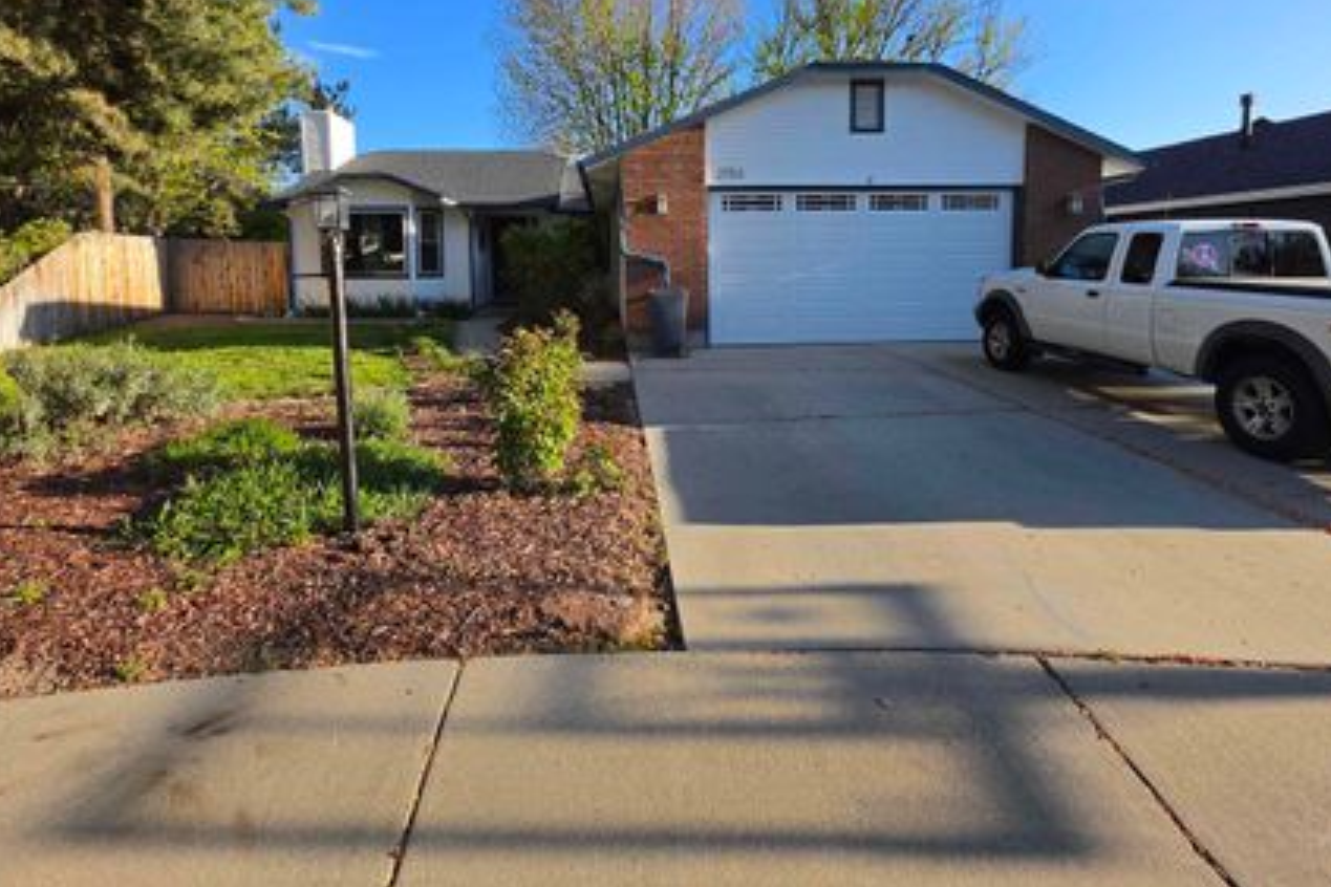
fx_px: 592
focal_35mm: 16
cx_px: 651
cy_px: 304
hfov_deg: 96.7
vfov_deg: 71.8
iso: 32
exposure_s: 1/809
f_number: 1.9
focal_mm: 2.2
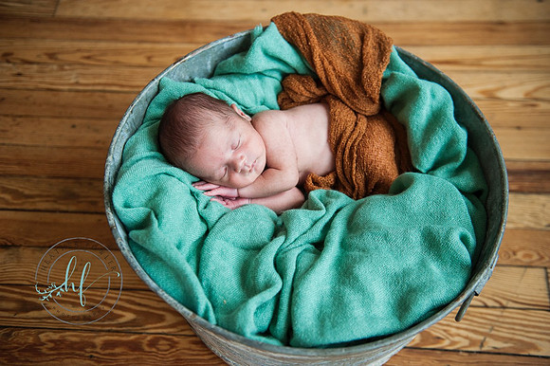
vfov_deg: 33.4
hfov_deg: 48.5
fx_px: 611
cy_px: 183
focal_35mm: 40
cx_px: 275
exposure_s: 1
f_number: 0.86
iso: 1250
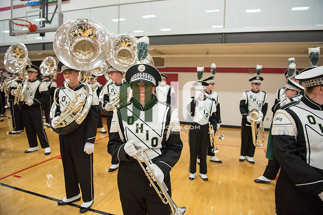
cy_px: 108
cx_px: 162
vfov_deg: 53.2
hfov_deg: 73.7
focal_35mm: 24
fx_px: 215
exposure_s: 1/320
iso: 2000
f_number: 3.2
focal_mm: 24
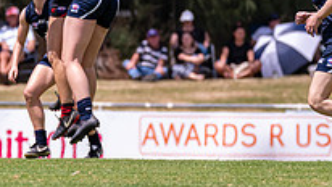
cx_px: 89
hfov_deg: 2.0
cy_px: -35
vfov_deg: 1.1
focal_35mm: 1061
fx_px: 9343
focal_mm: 360
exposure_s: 1/3200
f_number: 6.3
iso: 800
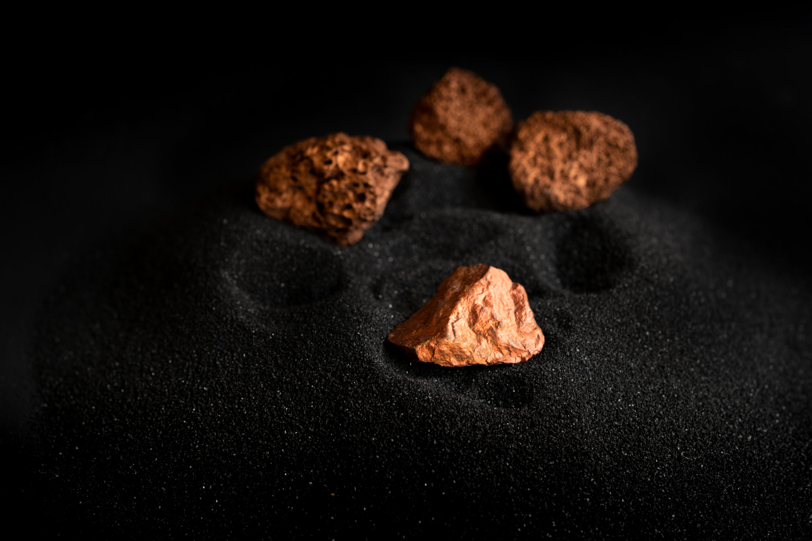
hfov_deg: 39.6
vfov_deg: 27.0
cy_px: 270
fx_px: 1128
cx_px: 406
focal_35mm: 50
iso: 160
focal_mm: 33
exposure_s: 1/320
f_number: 3.6
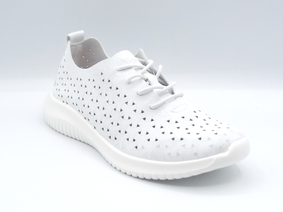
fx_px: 401
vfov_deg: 29.7
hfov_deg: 38.9
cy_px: 106
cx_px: 142
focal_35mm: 49
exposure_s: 1/250
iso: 100
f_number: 5.6
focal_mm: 4.9
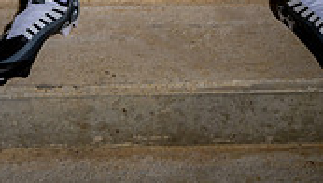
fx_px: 746
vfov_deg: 11.9
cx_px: 181
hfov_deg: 24.4
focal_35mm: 87
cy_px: -228
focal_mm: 32
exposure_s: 1/250
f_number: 8
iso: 100
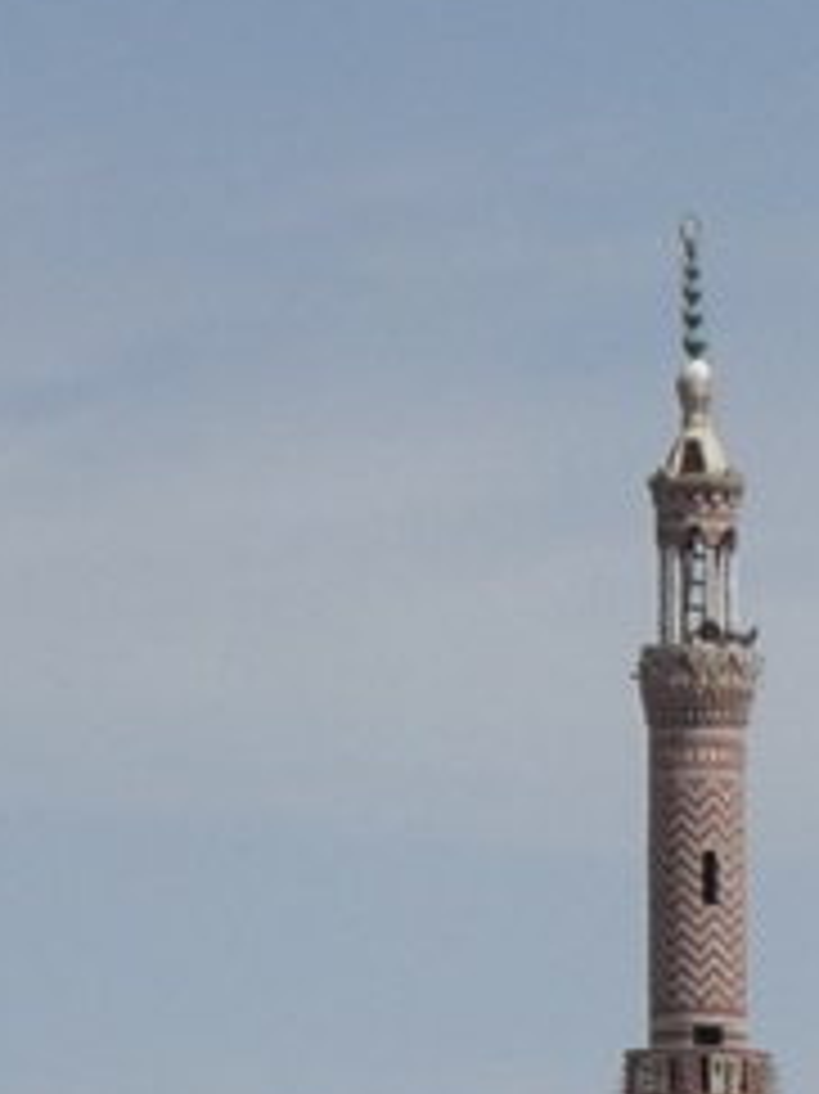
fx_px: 21123
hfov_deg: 2.2
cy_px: 2177
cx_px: 1573
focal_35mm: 669
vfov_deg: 2.9
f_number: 5.4
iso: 80
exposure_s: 1/640
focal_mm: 27.1
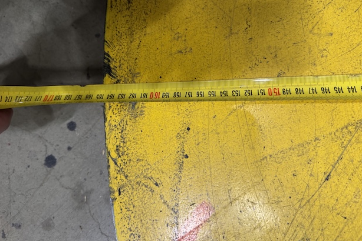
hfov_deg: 69.4
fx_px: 262
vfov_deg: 49.6
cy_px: 111
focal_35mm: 26
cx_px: 183
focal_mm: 6.76
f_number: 1.78
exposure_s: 1/50
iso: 160
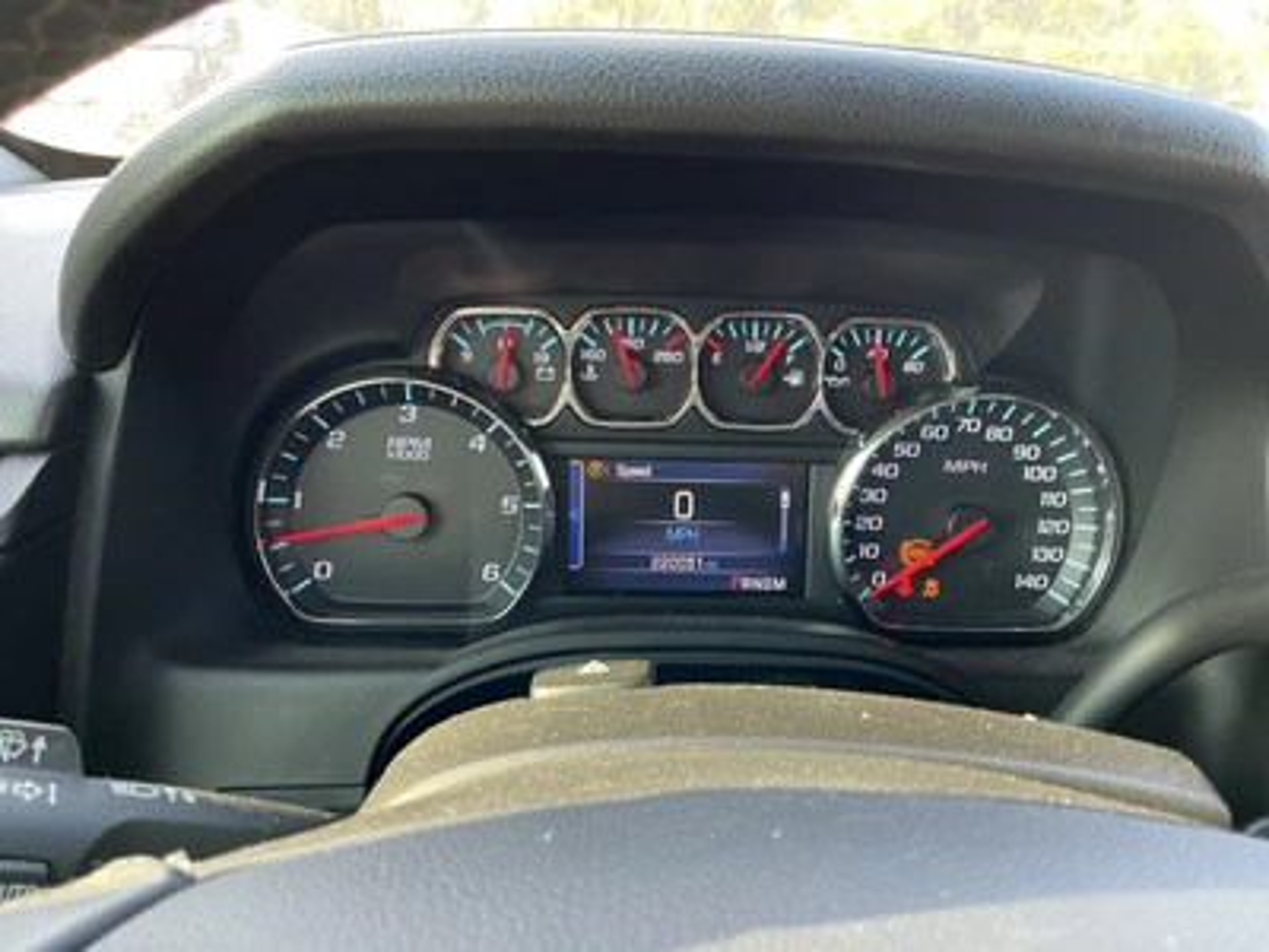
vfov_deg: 49.7
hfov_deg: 63.4
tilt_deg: -18.7
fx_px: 1026
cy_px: 476
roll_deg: -1.2
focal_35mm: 28
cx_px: 634
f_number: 1.8
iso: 100
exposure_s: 1/60
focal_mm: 3
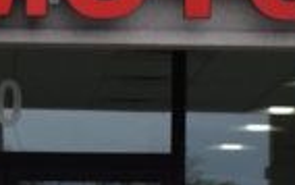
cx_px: -39
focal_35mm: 342
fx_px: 2749
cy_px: 349
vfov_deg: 3.8
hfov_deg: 6.1
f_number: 10
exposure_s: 1/250
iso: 400
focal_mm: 31
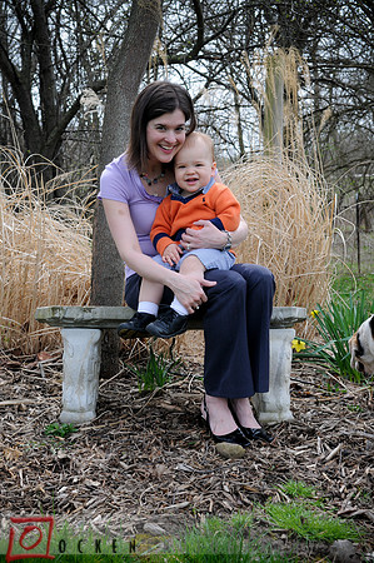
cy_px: 282
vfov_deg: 35.1
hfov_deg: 23.7
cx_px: 187
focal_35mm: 57
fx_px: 890
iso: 200
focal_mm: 38
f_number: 6.3
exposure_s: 1/250
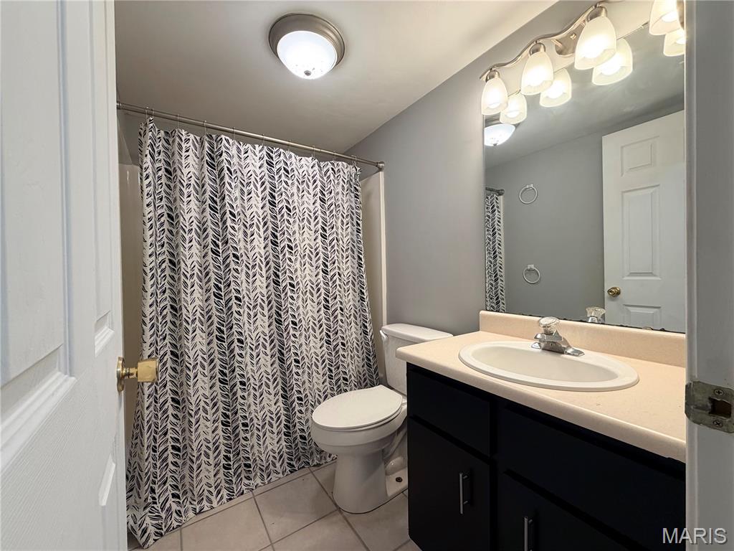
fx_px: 297
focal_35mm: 14
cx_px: 367
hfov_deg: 102.1
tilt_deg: -1.5
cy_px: 276
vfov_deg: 85.7
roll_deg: +1.0
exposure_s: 1/120
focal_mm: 2.22
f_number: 2.2
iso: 160
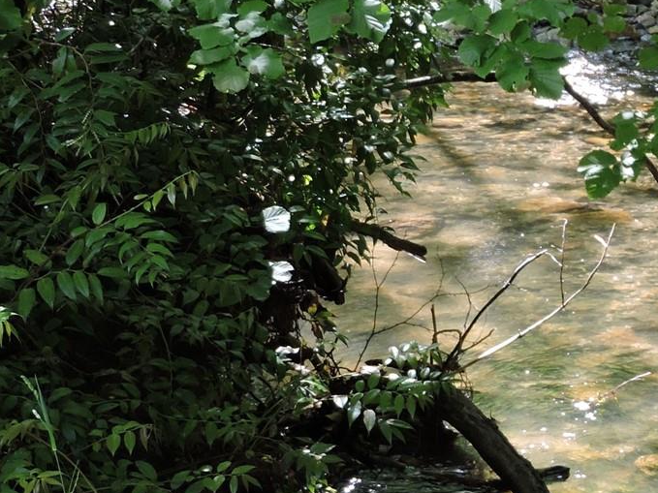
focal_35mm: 166
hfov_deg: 11.6
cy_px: 290
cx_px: 852
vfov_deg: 8.9
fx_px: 3155
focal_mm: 9.8
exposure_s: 1/60
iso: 100
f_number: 3.7
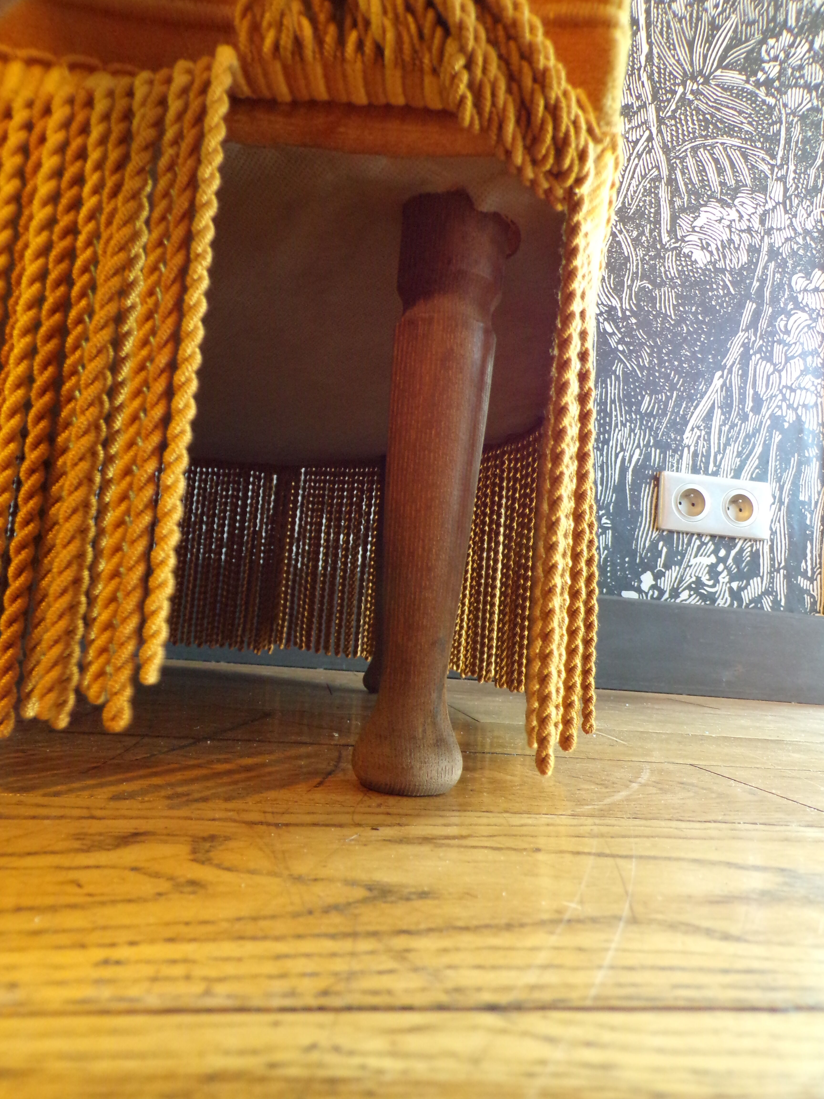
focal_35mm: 24
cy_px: 550
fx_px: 762
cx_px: 412
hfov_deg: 56.8
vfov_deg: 71.6
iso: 400
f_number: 3
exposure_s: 1/9
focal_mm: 4.3
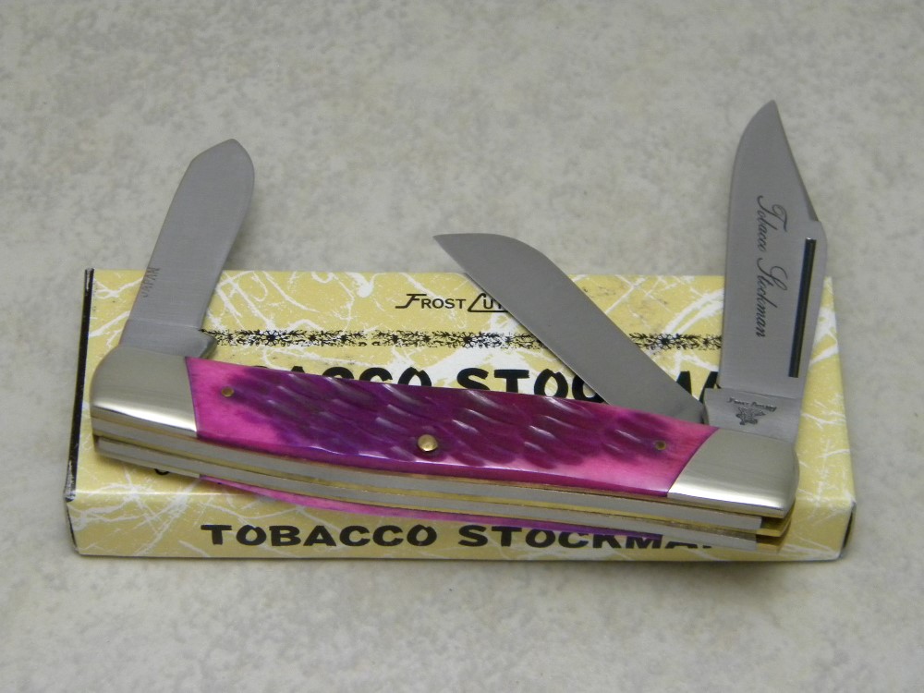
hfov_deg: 23.6
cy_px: 346
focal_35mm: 83
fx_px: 2216
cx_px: 462
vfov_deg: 17.8
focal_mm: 15.1
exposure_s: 1/27
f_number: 4.5
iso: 400
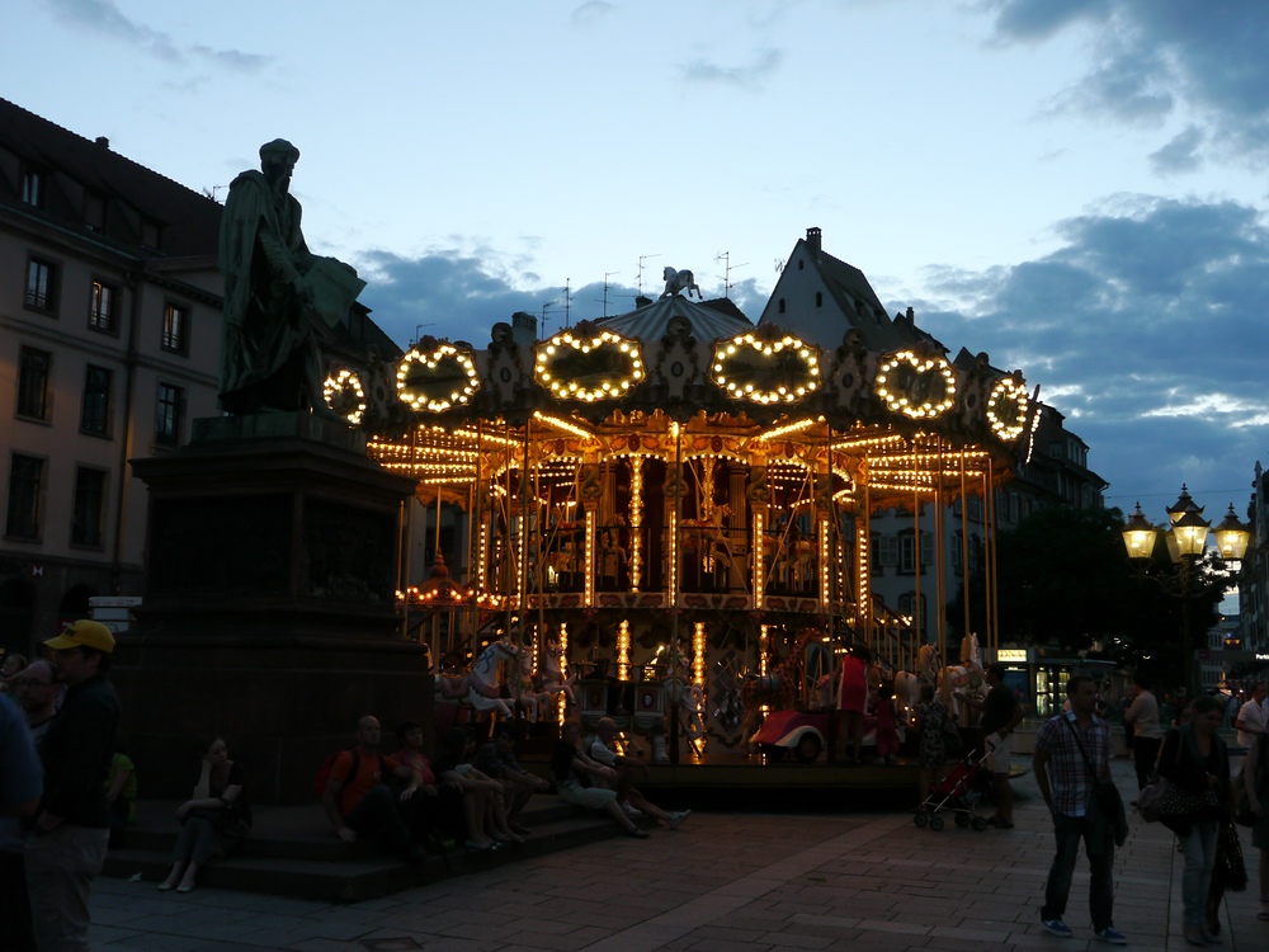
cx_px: 634
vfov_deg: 37.7
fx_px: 1393
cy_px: 476
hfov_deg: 49.0
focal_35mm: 38
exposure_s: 1/30
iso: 400
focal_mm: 19
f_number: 5
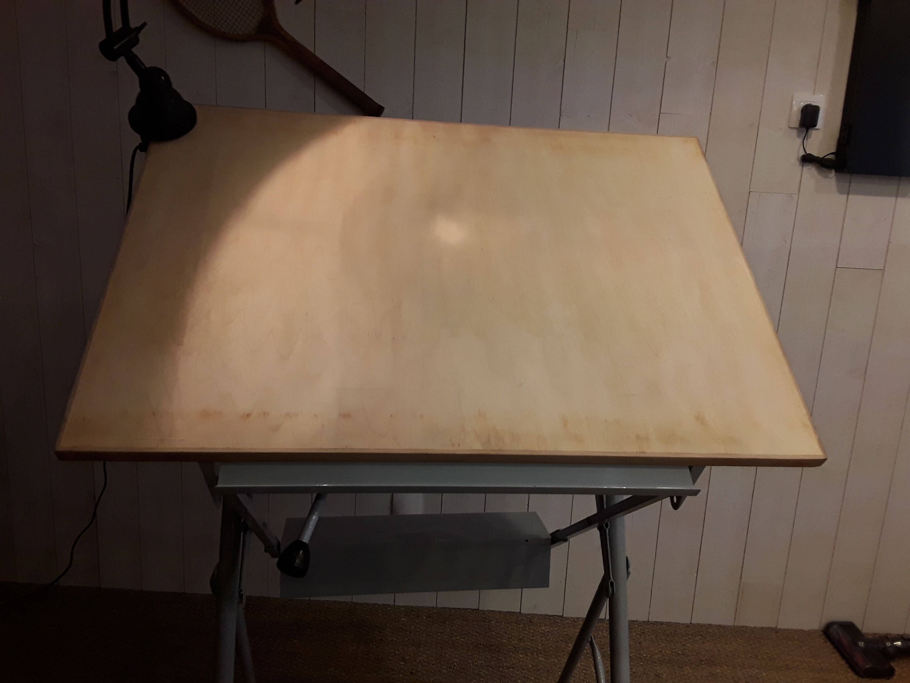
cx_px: 455
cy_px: 342
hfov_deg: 65.3
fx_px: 710
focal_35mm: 27
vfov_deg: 51.4
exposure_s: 1/33
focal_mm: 2.91
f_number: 1.9
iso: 64
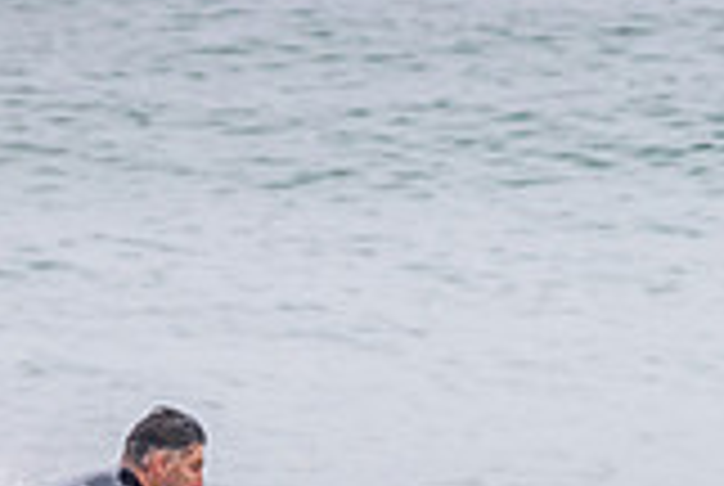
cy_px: 541
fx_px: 44426
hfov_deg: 0.9
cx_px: 96
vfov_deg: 0.6
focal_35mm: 2205
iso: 800
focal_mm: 500
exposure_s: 1/1000
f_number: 5.6
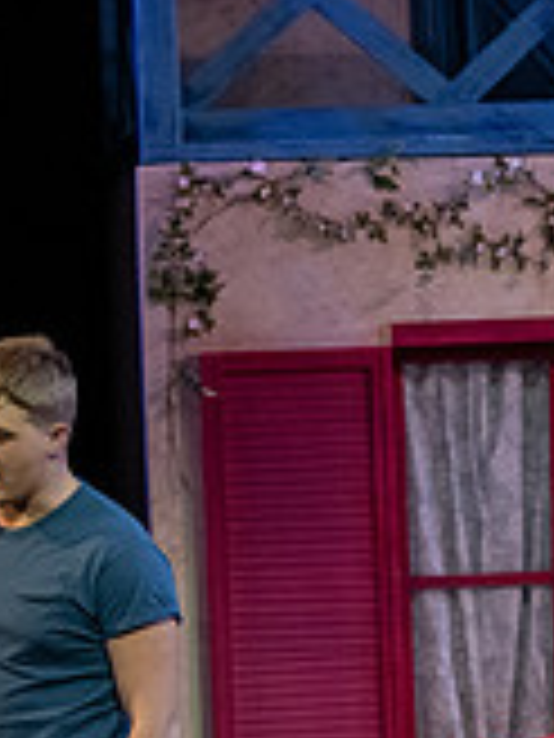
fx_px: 8151
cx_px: 450
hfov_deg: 3.9
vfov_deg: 5.2
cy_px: 718
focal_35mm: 382
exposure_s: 1/320
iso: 3200
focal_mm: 112
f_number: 3.2
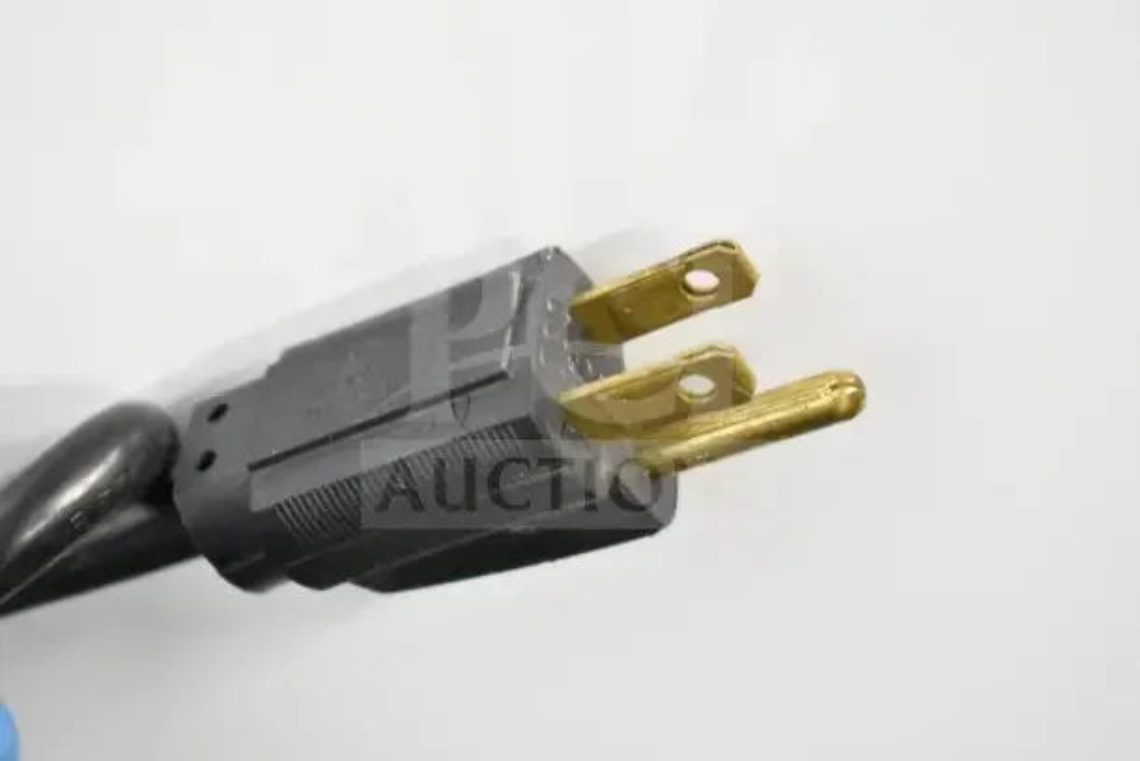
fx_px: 2613
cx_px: 570
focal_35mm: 82
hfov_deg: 24.6
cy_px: 380
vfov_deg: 16.6
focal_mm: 55
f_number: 5.6
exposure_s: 1/100
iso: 18000
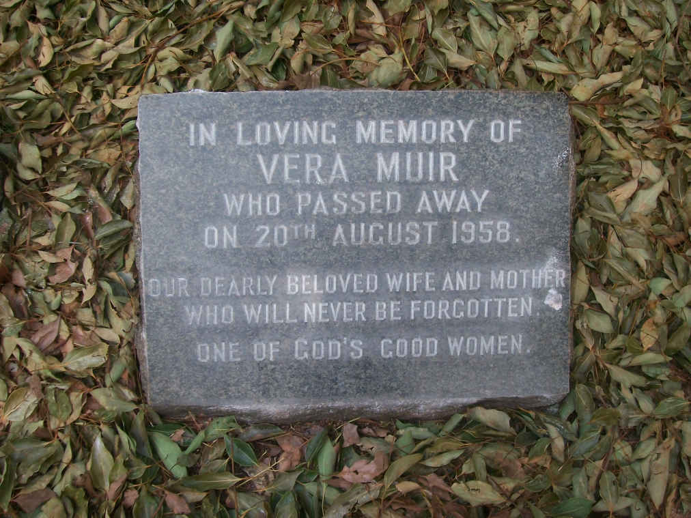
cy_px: 259
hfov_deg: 51.4
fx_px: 719
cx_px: 346
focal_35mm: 36
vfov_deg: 39.7
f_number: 2.7
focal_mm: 6
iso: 80
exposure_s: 1/320
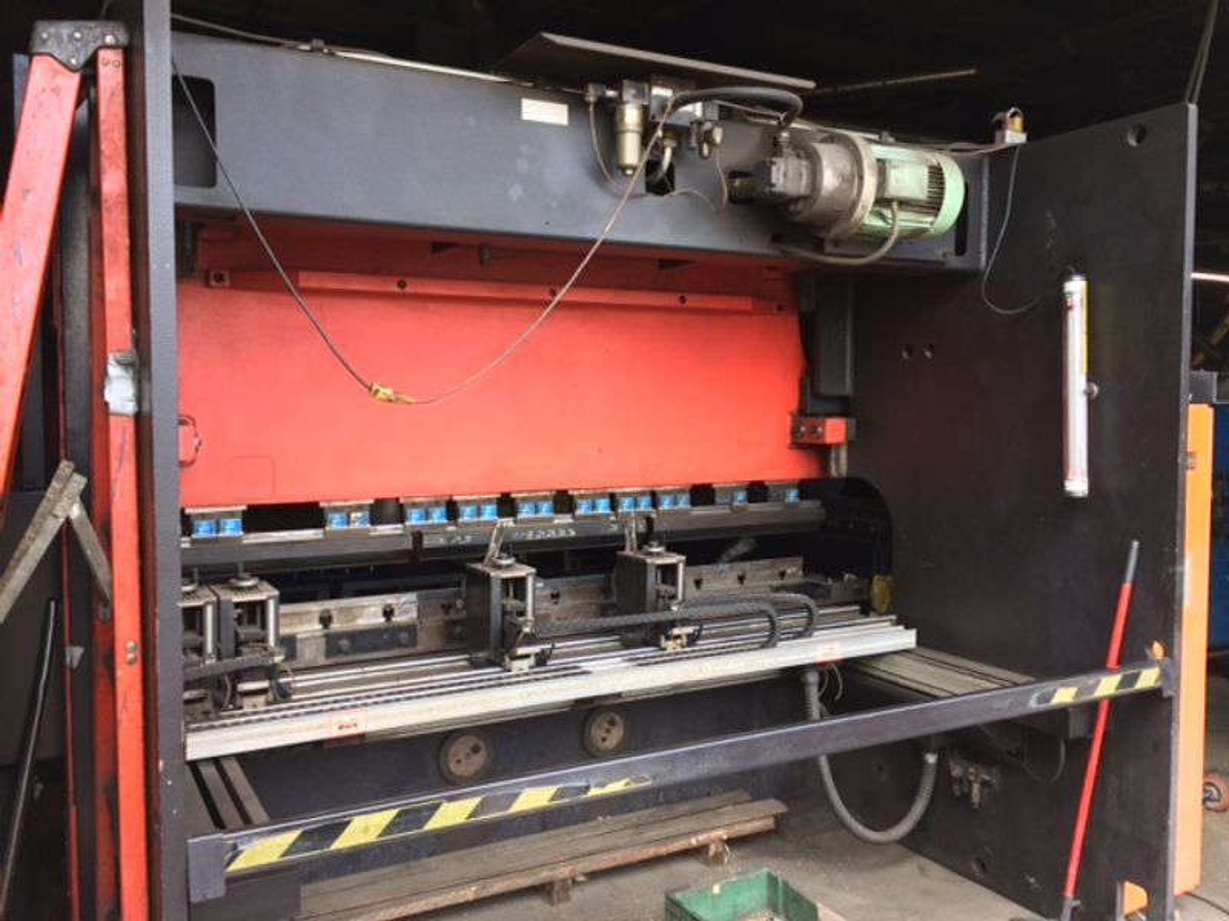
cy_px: 460
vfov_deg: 48.2
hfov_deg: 61.7
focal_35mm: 29
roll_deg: +0.7
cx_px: 614
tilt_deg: -5.7
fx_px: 1030
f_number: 2.2
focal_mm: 4.15
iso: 50
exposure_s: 1/120
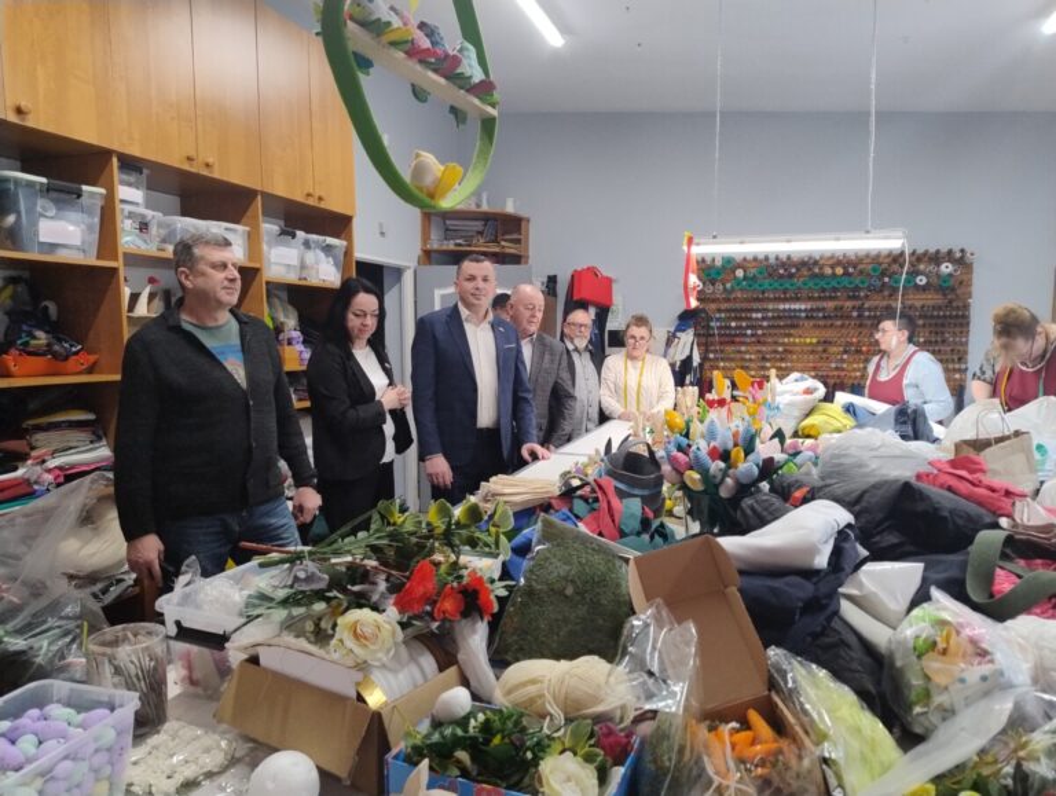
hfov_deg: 71.5
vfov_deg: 57.0
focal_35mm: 24
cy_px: 398
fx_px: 734
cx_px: 528
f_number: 1.8
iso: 384
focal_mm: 5.56
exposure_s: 1/100
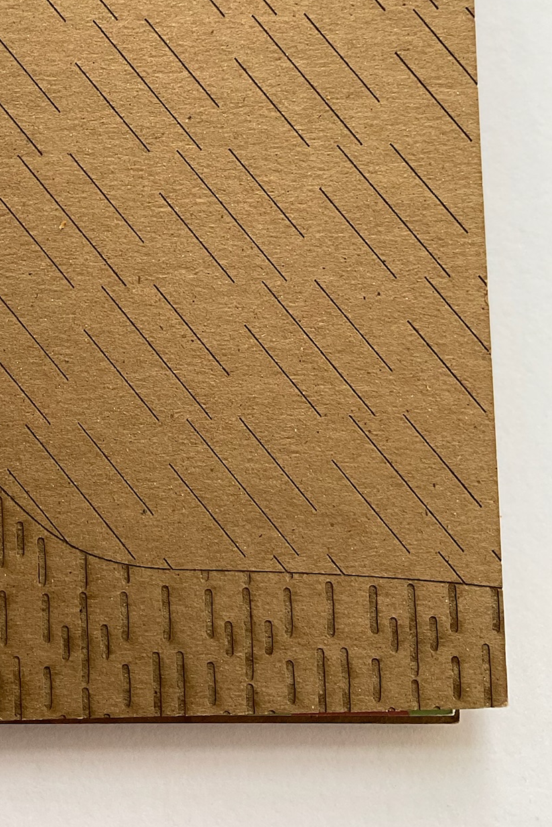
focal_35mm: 50
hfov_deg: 26.3
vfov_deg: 38.1
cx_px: 72
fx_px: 1149
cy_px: 162
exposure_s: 1/122
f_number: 1.8
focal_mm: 3
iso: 40
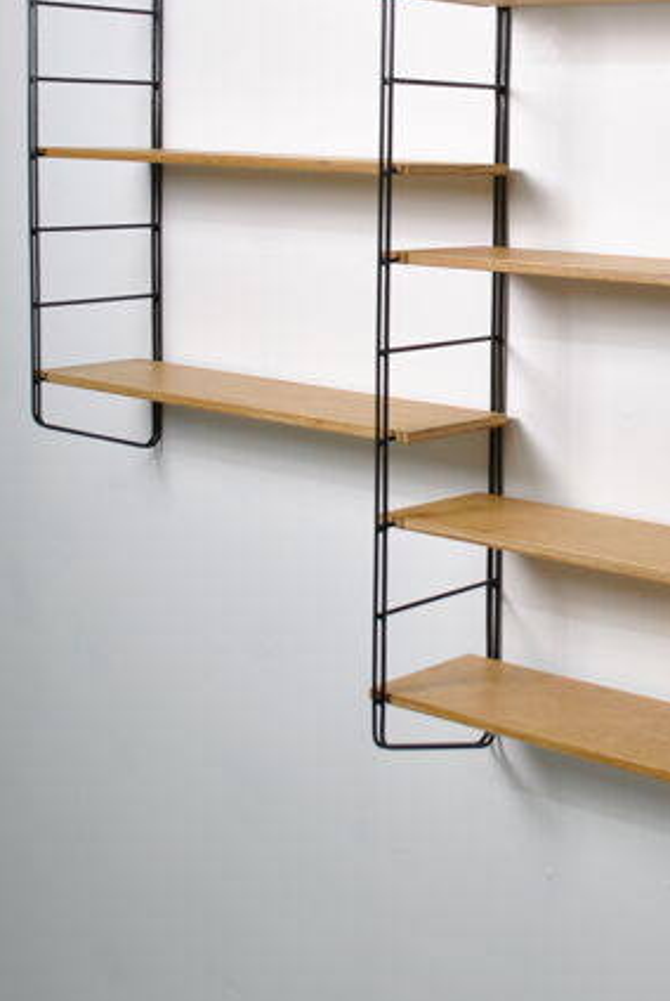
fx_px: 1586
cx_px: 552
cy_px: 295
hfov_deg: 23.4
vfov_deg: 34.5
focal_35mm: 57
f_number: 3.5
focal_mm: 18
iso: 200
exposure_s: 1/40
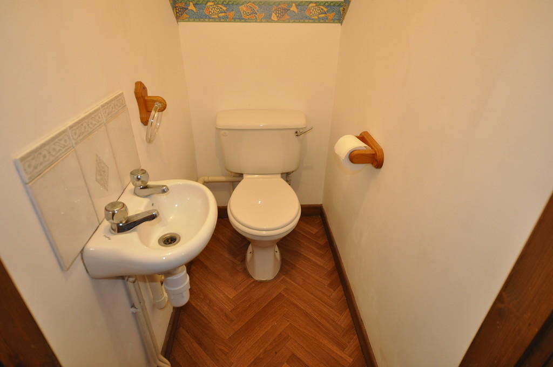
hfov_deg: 85.5
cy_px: 184
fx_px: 299
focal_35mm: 20
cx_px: 276
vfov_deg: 63.1
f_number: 3.8
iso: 800
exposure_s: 1/80
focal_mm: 13
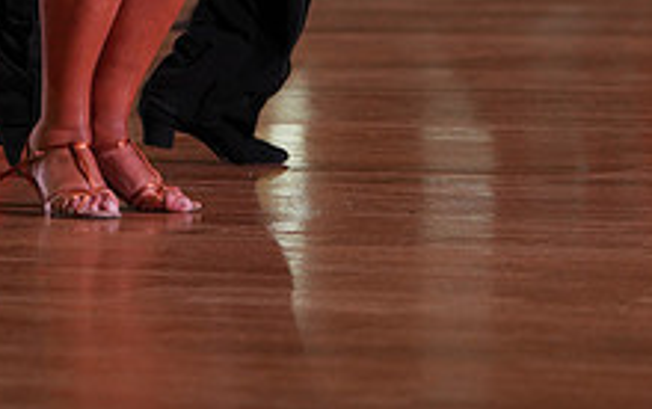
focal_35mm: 271
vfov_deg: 4.8
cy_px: -376
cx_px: 197
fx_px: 4820
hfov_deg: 7.7
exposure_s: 1/400
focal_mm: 101
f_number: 4
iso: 800
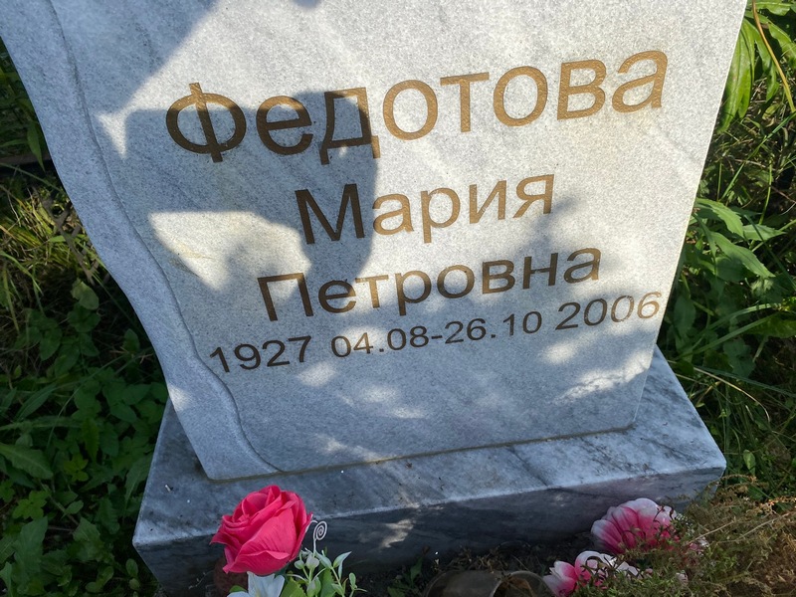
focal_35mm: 26
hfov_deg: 67.3
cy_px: 298
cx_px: 398
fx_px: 598
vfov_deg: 53.1
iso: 32
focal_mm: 4.25
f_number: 1.8
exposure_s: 1/2625
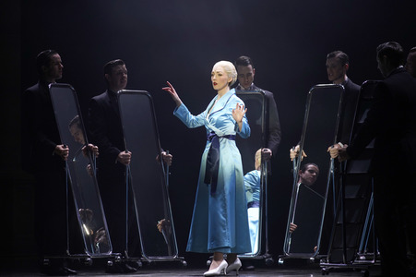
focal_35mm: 200
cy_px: 138
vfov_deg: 6.9
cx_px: 208
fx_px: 2309
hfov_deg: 10.3
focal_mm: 200
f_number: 4.5
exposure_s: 1/200
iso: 640
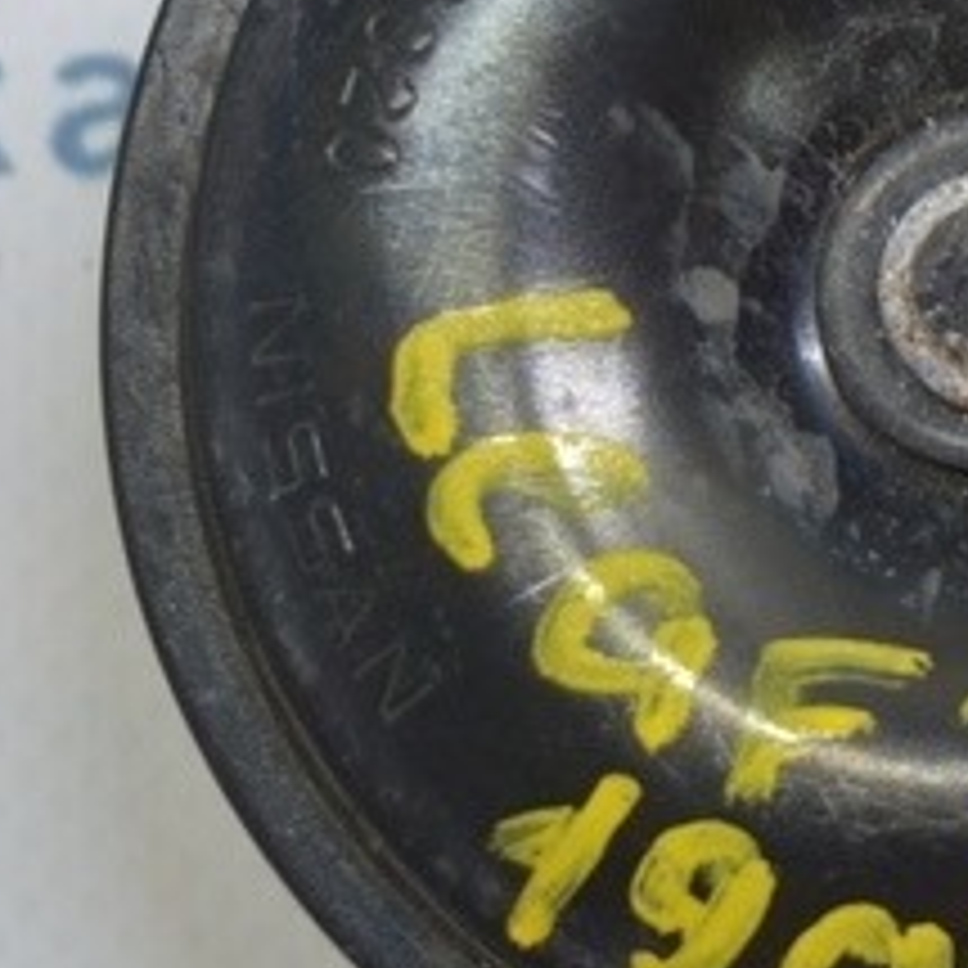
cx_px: 1153
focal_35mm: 243
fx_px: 7688
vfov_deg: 7.2
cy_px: -52
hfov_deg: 7.2
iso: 400
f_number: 5.6
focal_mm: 40
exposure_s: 1/30
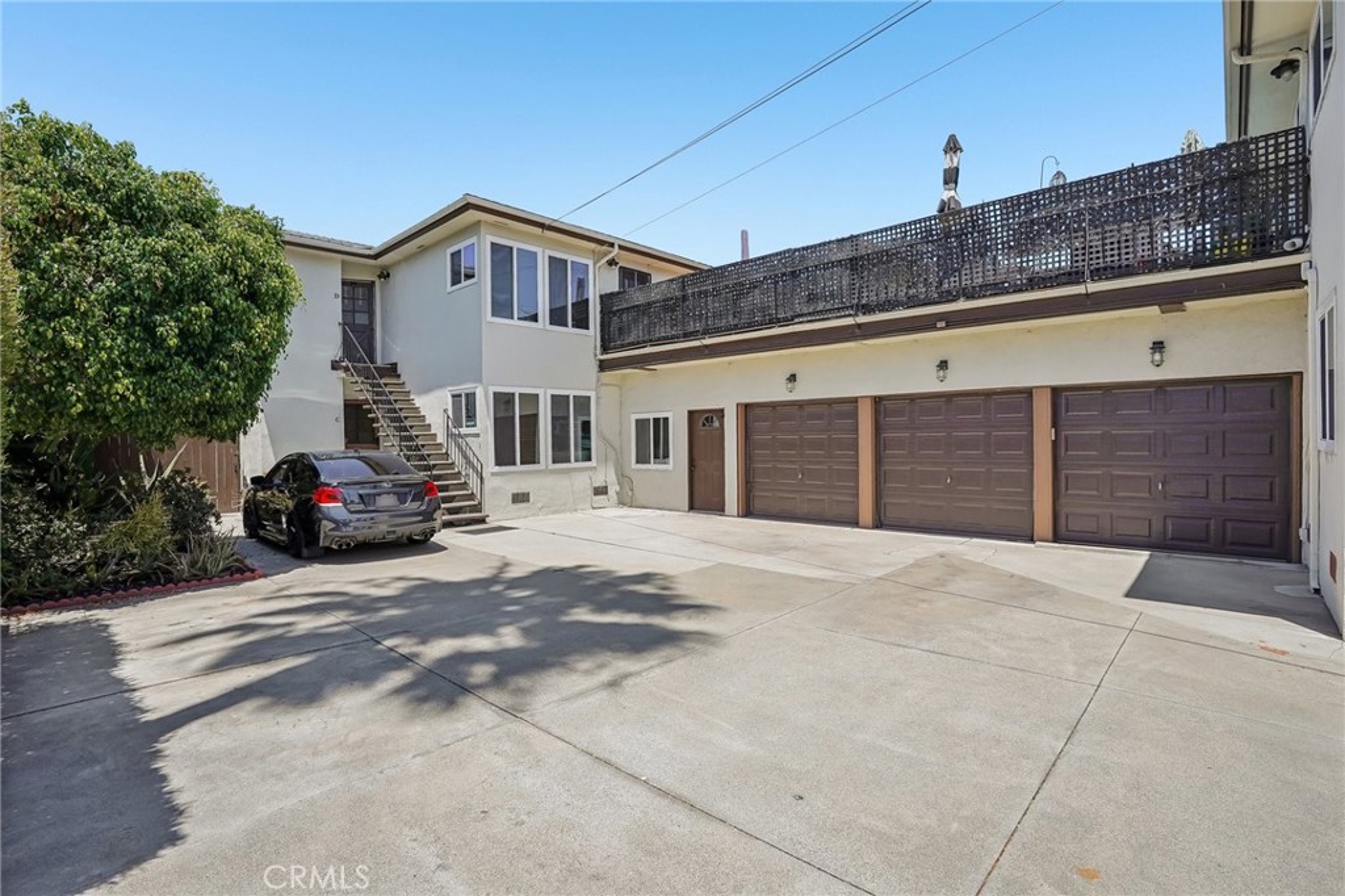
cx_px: 672
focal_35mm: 16
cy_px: 448
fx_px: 598
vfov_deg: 73.7
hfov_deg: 96.8
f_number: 8
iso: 400
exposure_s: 1/1000
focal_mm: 16
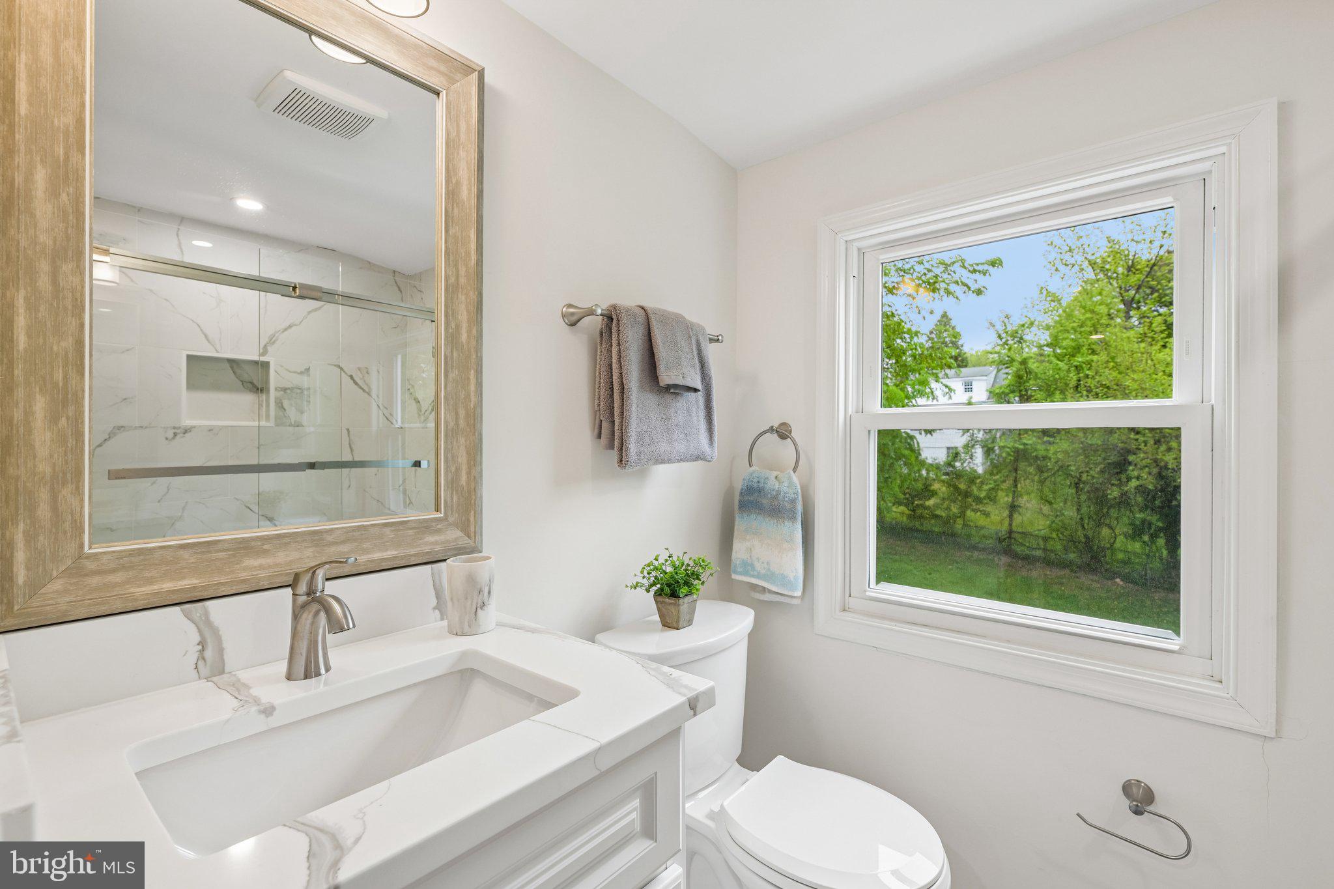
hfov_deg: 96.7
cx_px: 667
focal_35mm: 16
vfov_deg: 73.7
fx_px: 593
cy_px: 444
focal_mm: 16
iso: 100
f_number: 8
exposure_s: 1/15
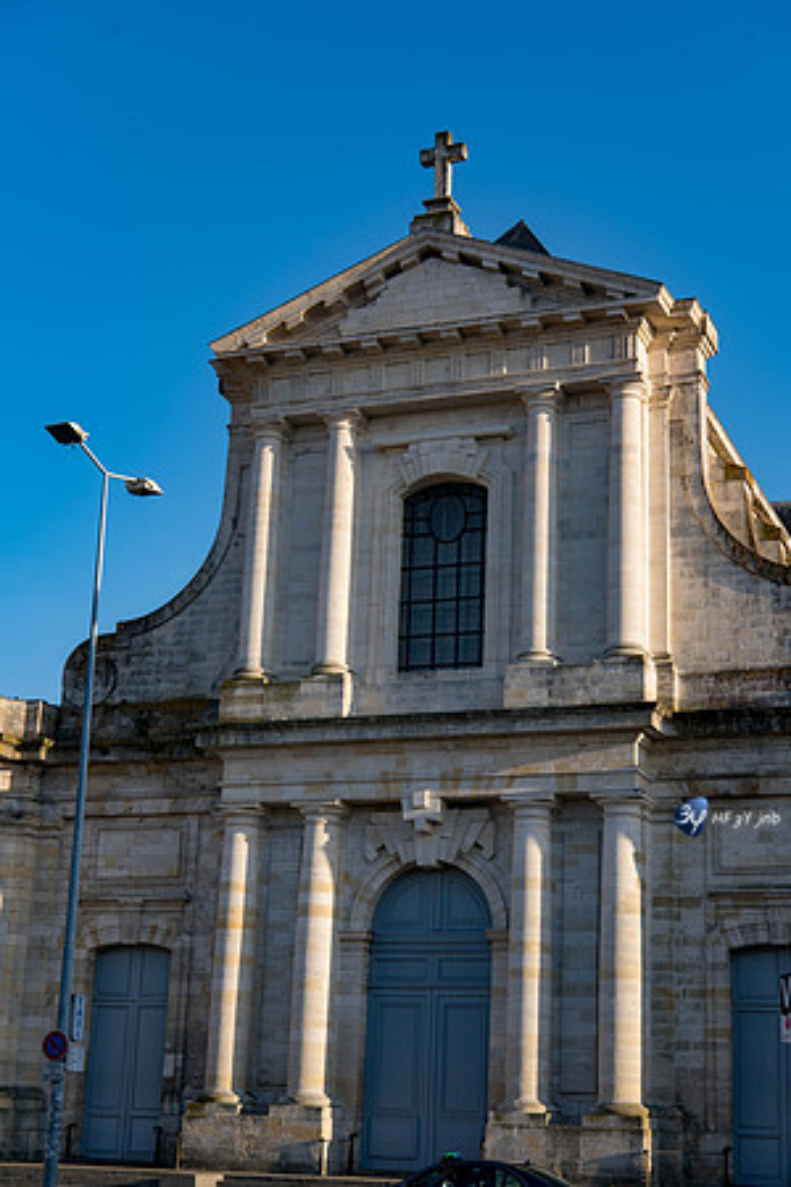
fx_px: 1846
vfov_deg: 35.6
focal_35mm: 56
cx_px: 396
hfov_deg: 24.2
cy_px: 594
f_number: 9
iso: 64
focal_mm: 56
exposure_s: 1/160
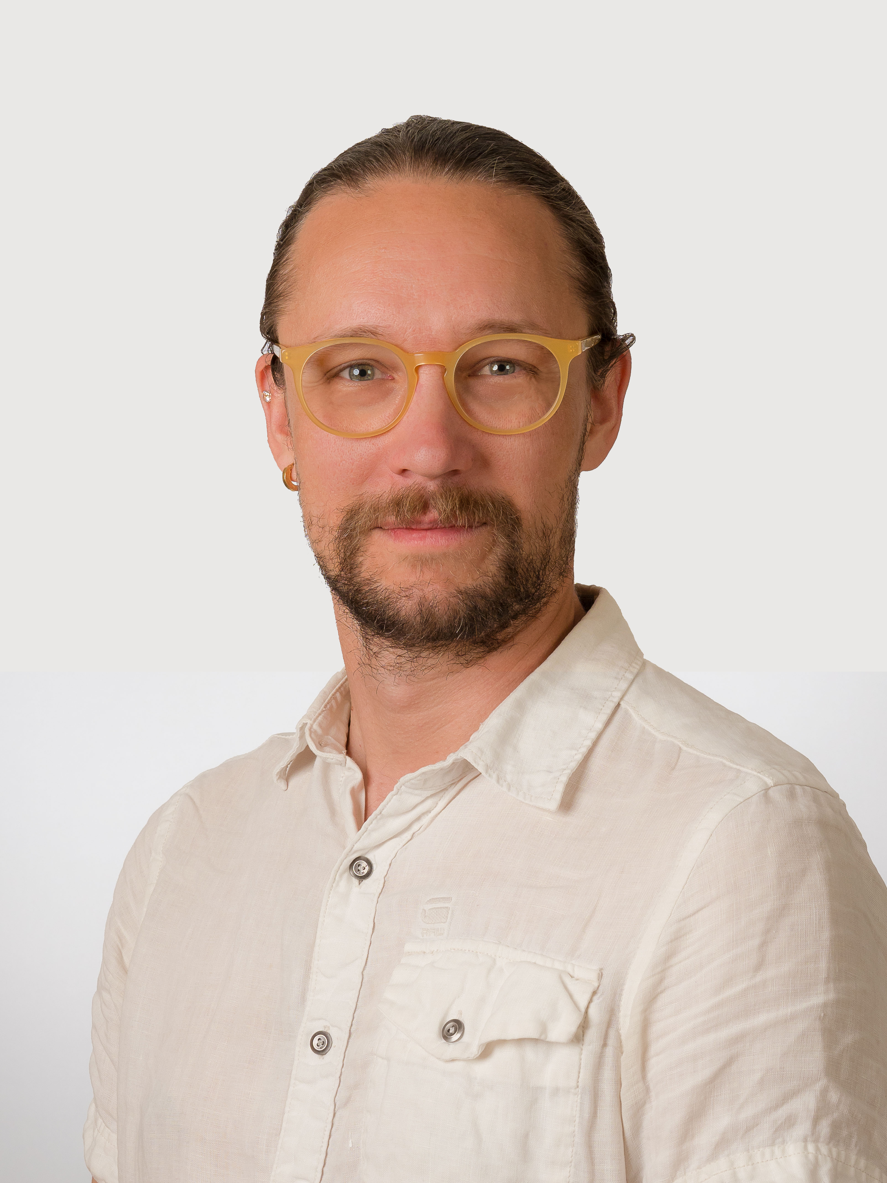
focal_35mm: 90
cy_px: 592
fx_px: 3075
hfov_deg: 16.4
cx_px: 444
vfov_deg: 21.8
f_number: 8
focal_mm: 45
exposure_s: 1/200
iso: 200
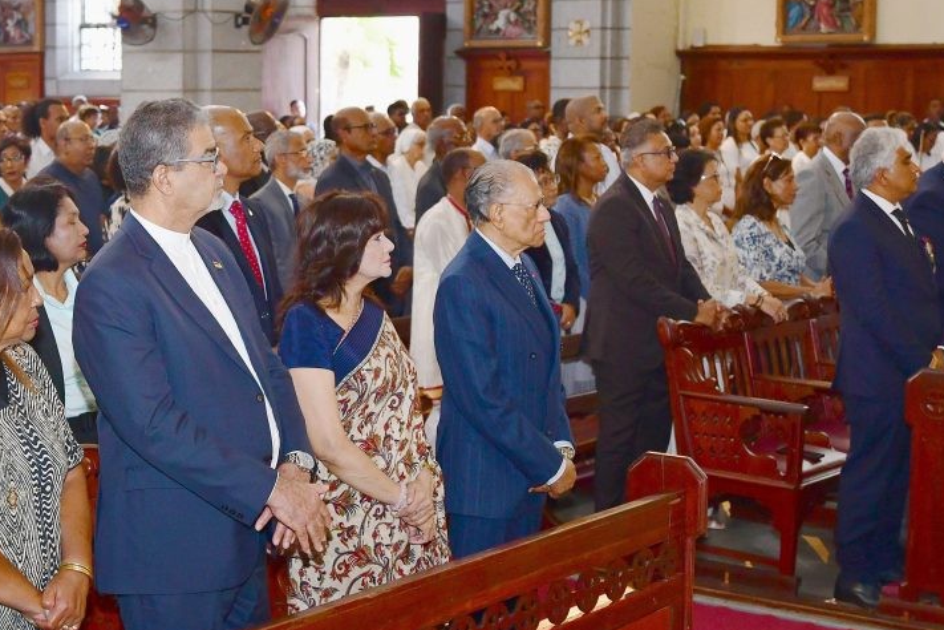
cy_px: 338
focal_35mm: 49
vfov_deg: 27.5
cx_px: 591
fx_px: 1285
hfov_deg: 40.1
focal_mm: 34
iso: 1250
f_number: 3.2
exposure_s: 1/250
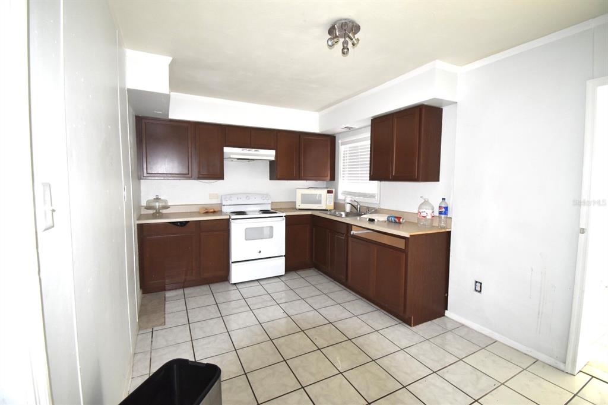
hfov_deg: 100.4
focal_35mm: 15
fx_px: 253
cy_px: 202
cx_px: 304
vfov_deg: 77.3
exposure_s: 1/60
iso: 800
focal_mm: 10
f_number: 4.5
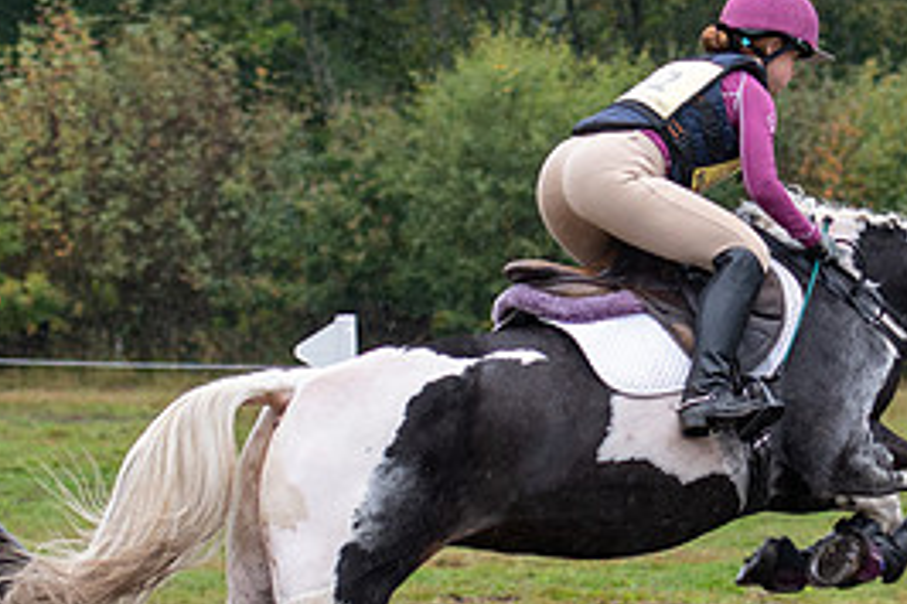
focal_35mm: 336
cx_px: 703
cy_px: 339
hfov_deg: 6.1
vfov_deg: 4.1
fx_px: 8460
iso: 250
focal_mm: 75
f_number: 2.8
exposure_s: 1/400
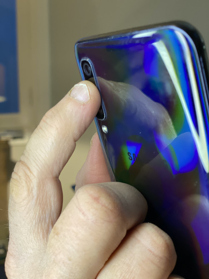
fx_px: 419
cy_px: 140
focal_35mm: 52
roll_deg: +1.2
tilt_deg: -0.3
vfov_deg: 36.8
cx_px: 104
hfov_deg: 28.0
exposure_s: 1/33
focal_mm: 6
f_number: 2
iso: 160
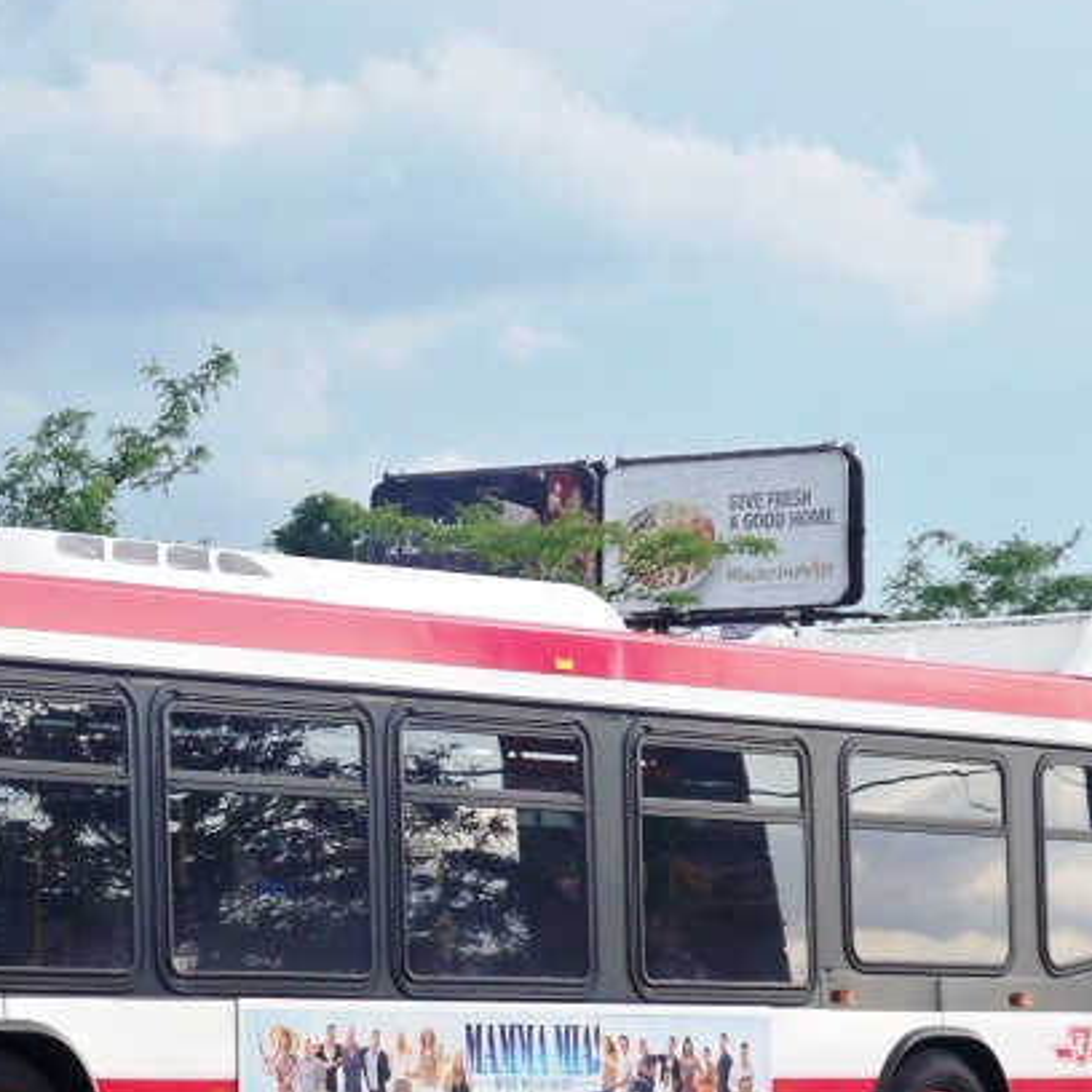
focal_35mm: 151
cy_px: 905
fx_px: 5389
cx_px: 112
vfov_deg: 11.5
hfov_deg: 11.5
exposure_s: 1/100
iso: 100
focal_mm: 12.1
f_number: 4.5
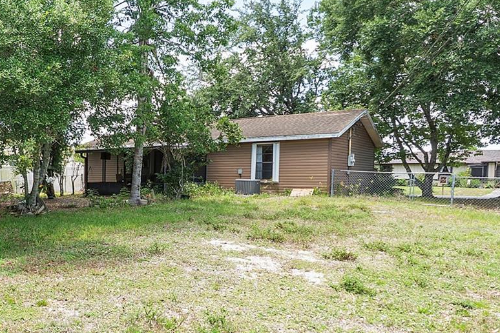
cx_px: 94
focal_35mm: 31
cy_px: 190
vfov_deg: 42.2
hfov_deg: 55.7
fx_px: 431
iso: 100
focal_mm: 10
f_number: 11
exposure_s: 1/20
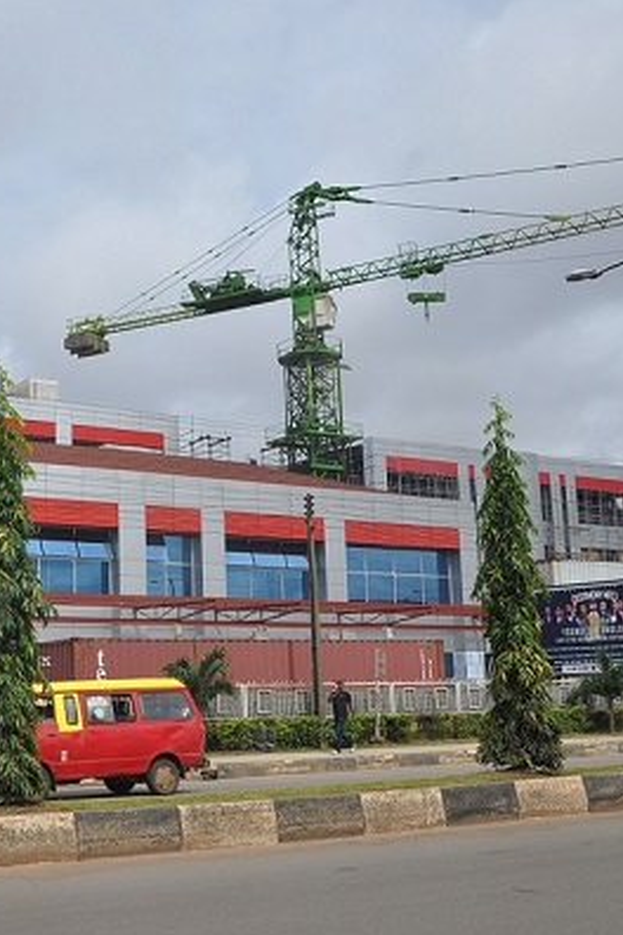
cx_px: 33
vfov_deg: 41.3
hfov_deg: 27.0
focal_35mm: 48
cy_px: 468
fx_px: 1240
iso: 200
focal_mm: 21
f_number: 10
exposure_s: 1/400
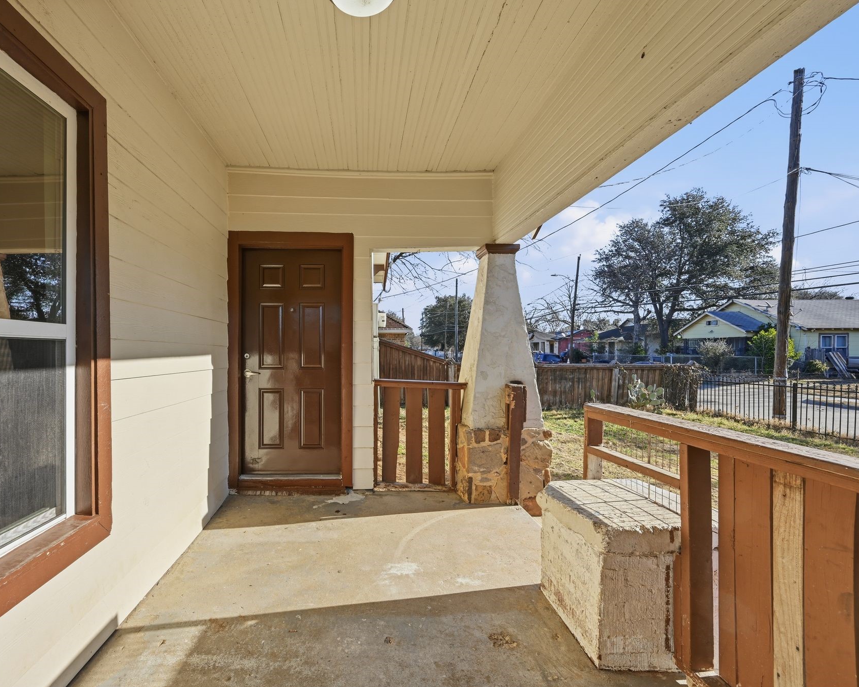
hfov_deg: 92.2
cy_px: 348
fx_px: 407
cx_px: 354
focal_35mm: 16
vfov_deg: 80.4
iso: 100
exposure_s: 1/320
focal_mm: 14
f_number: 11
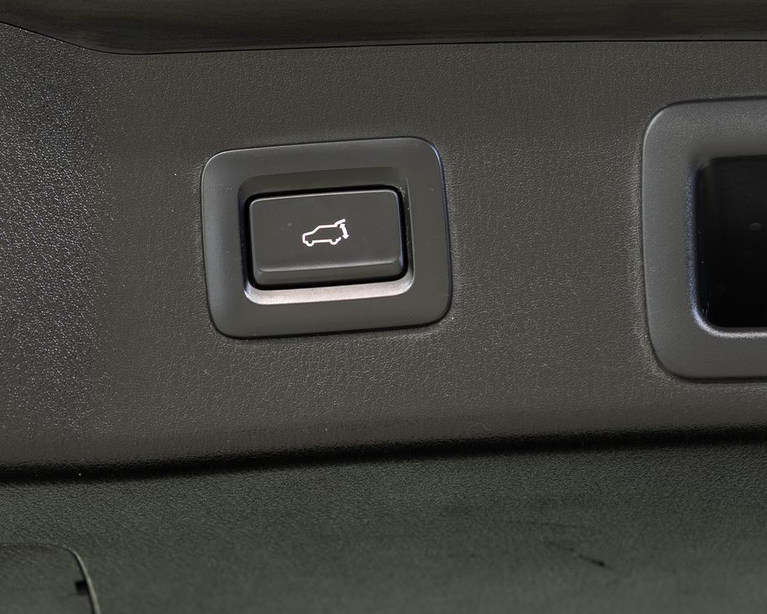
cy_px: 337
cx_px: 358
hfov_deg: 13.5
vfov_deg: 10.8
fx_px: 3247
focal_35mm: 143
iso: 100
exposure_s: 1
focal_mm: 70
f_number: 5.6
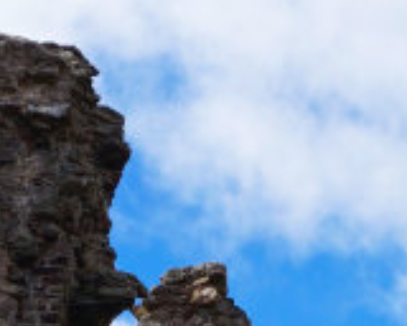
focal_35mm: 158
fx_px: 1903
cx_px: 415
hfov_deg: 12.1
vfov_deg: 9.2
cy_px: 665
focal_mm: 20
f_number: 14
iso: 100
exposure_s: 1/80
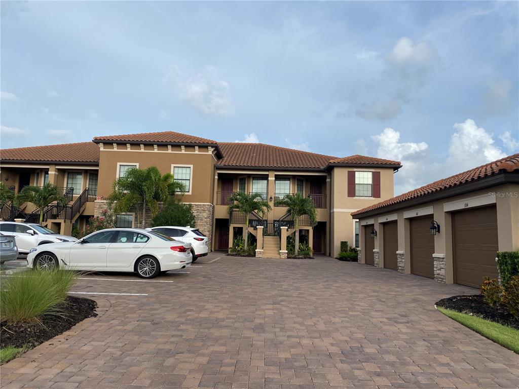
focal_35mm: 26
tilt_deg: +4.8
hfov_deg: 67.3
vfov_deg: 53.1
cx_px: 260
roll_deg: -2.4
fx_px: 390
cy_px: 194
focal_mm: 4.25
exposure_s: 1/2105
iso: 32
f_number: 1.8
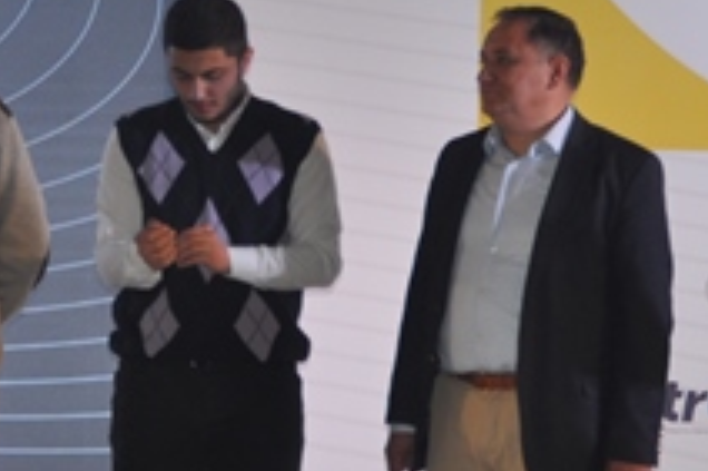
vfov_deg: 9.7
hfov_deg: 14.4
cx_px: 57
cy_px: 286
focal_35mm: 141
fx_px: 2761
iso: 400
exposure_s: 1/160
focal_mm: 31
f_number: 4
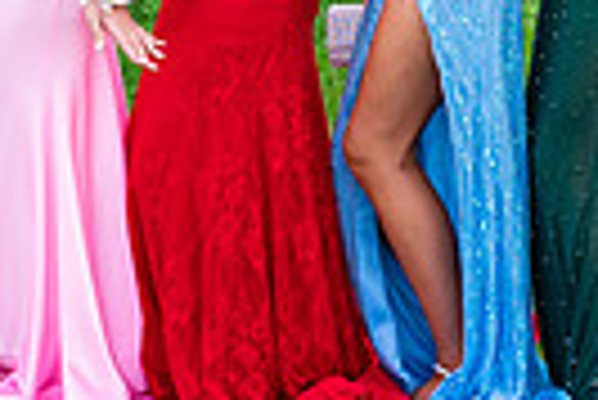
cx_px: 683
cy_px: -195
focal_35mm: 138
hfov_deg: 14.5
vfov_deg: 9.7
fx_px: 2295
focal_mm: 27
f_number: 3.2
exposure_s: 1/640
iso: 320
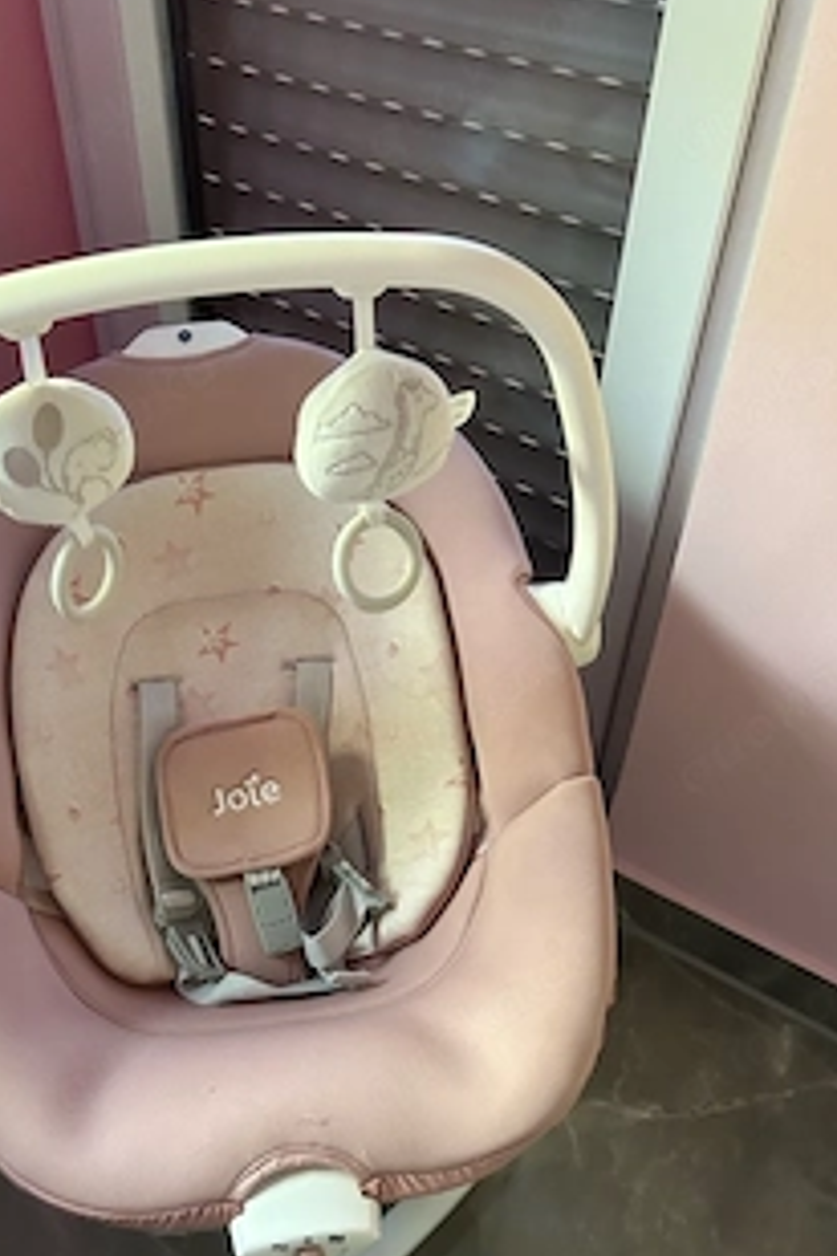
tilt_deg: -47.8
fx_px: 1221
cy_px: 748
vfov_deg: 54.1
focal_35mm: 35
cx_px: 260
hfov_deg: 37.3
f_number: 1.5
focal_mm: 5.7
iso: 500
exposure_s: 1/60
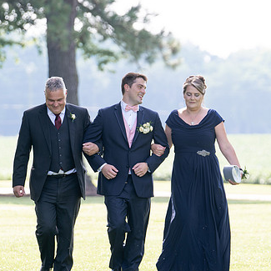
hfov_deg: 5.1
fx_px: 3029
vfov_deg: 5.1
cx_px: 104
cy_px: 141
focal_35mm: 342
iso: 100
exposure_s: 1/200
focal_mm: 189
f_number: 4
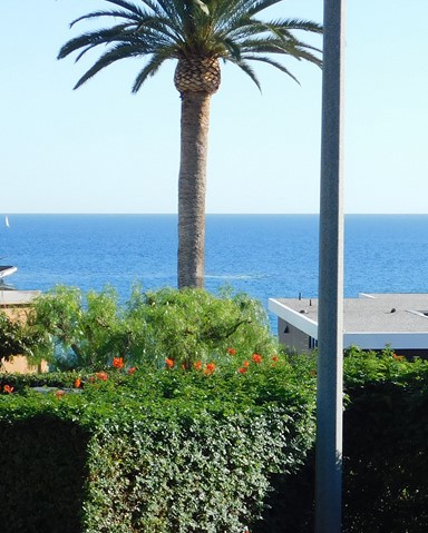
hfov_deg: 12.6
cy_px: 375
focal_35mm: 123
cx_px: 232
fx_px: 1945
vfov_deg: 15.6
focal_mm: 10.4
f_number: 4
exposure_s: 1/500
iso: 125
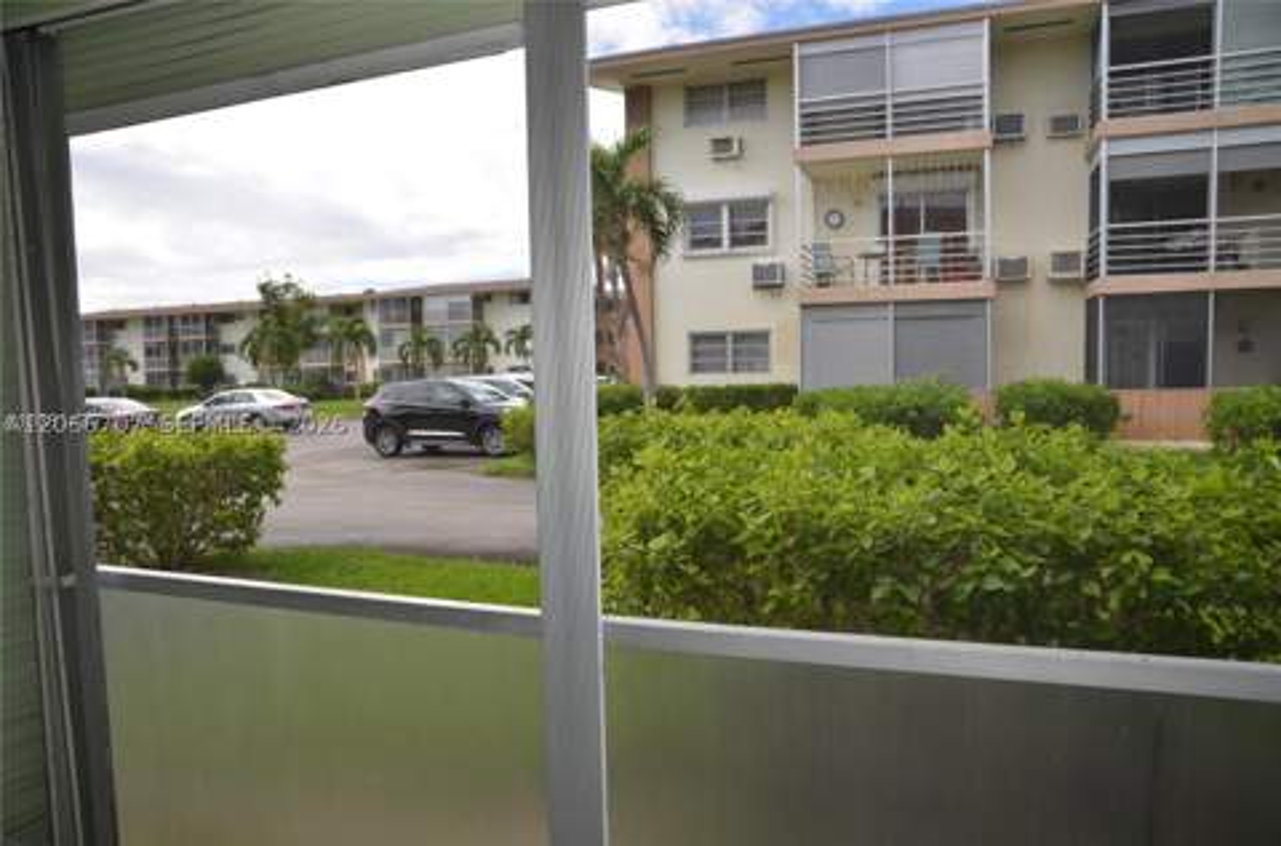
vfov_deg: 52.8
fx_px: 851
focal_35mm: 24
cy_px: 423
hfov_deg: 73.9
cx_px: 640
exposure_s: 1/250
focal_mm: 16
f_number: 5.6
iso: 100
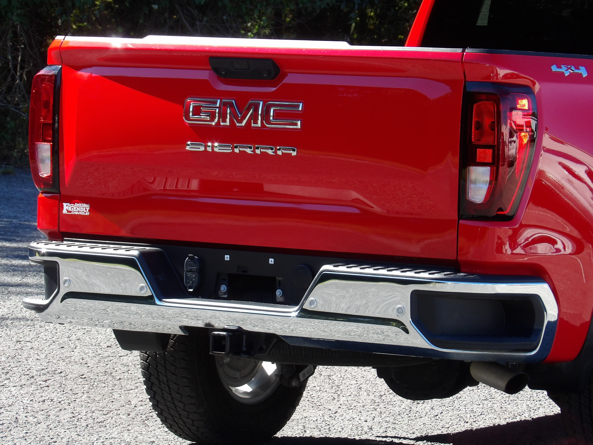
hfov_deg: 10.0
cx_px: 296
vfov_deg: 7.5
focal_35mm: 198
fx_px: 3392
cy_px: 222
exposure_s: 1/158
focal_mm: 35.6
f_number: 4.5
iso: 100
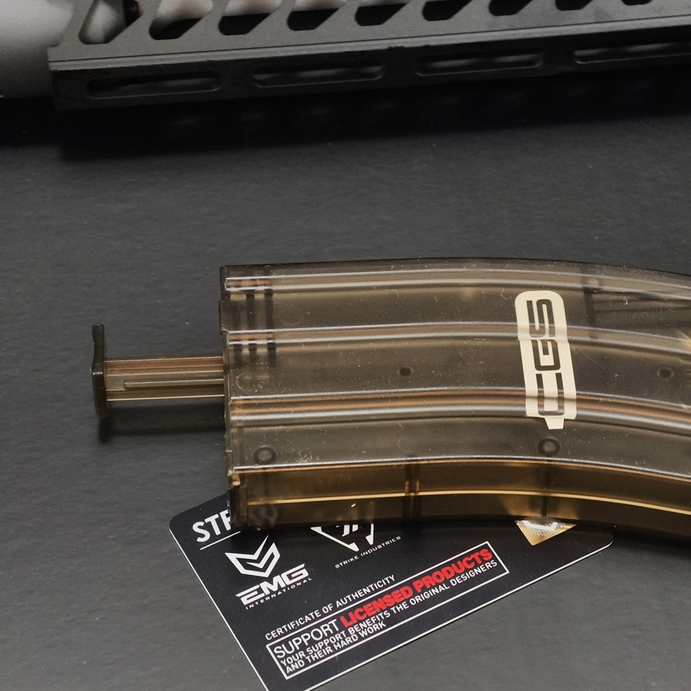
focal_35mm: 110
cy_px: 360
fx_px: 2484
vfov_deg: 15.8
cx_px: 501
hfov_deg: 15.8
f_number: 2.67
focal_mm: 22.48
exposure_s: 1/20
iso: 1142
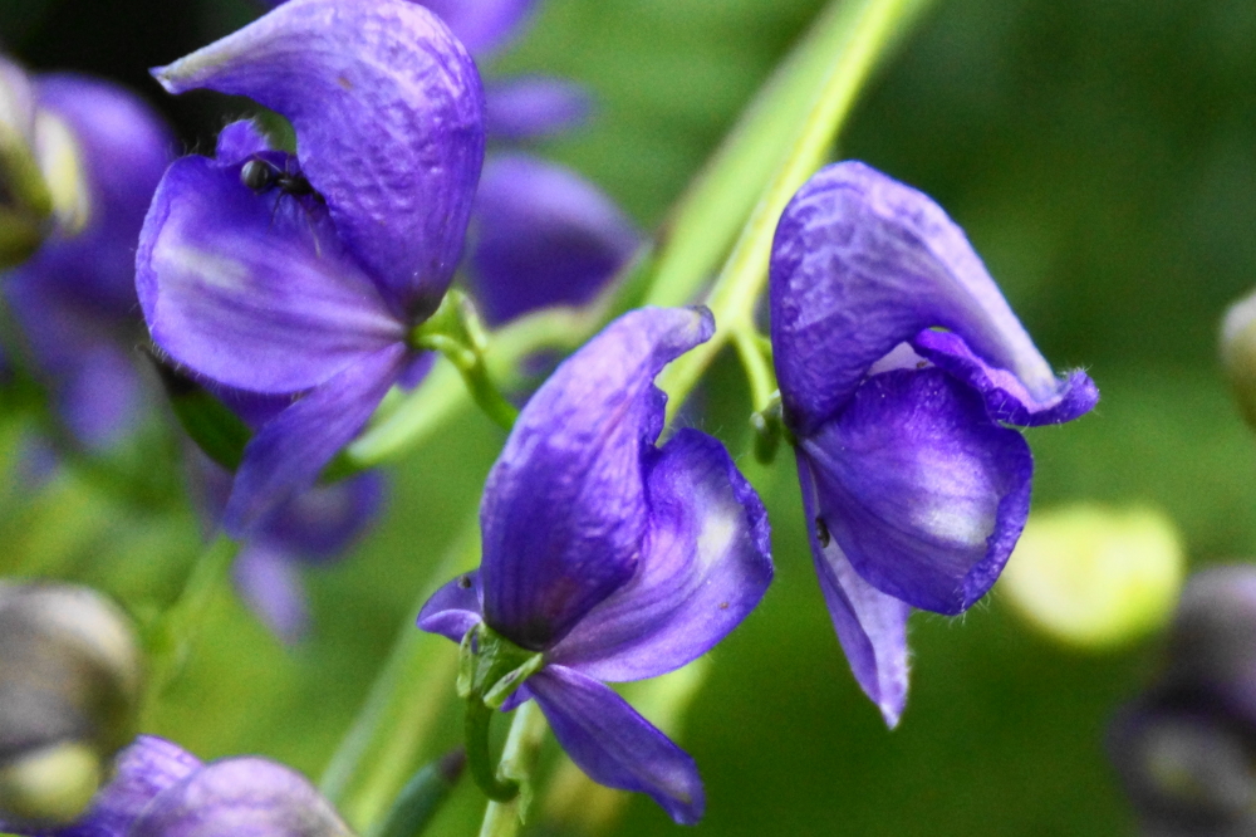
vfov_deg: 5.1
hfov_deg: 7.6
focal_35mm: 270
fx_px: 9416
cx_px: 628
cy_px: 418
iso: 1600
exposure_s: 1/125
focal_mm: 180
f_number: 6.3
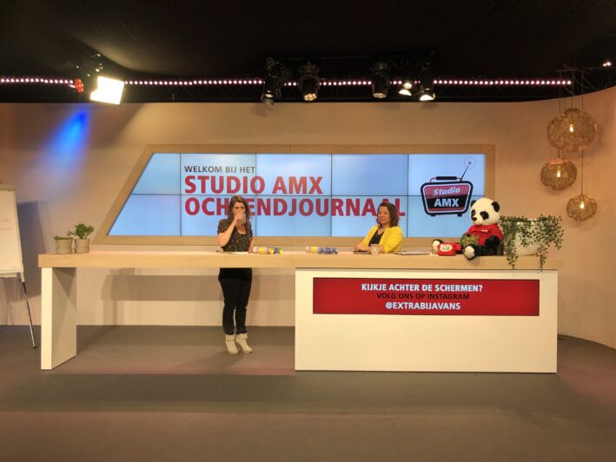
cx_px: 308
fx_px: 498
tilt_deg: -3.0
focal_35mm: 28
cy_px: 231
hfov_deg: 63.4
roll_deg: -0.3
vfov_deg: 49.8
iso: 40
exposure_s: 1/67
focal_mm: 3.99
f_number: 1.8
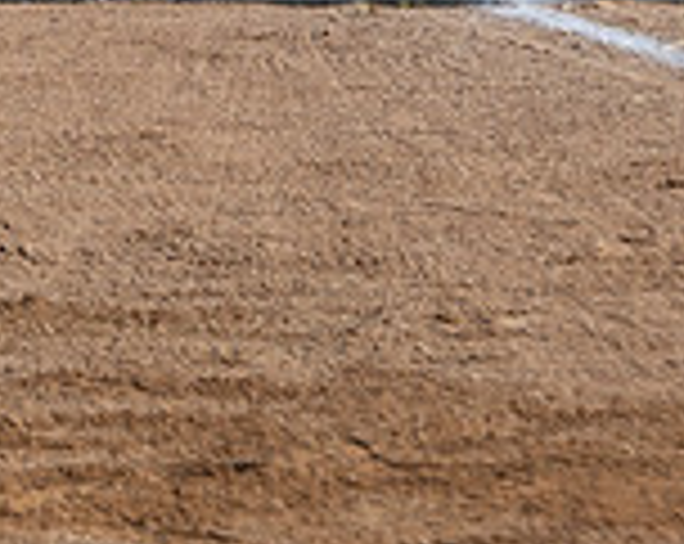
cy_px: -418
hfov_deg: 3.4
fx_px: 11355
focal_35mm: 562
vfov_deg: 2.7
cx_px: 230
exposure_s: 1/1000
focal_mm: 135
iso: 200
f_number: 5.6
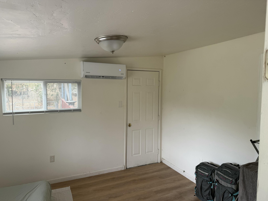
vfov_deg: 56.8
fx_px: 186
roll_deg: -0.6
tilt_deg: -3.4
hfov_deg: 71.6
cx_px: 134
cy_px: 100
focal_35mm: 24
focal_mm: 6.76
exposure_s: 1/123
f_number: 1.78
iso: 50
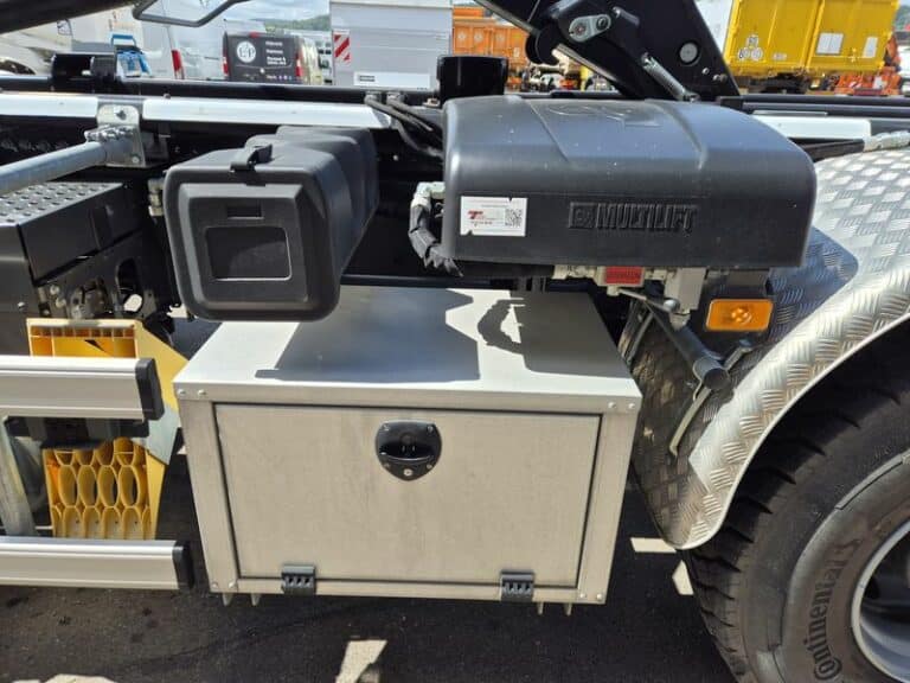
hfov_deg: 73.9
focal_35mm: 23
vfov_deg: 58.9
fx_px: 605
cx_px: 455
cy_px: 342
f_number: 1.8
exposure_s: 1/1064
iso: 25
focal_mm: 5.4
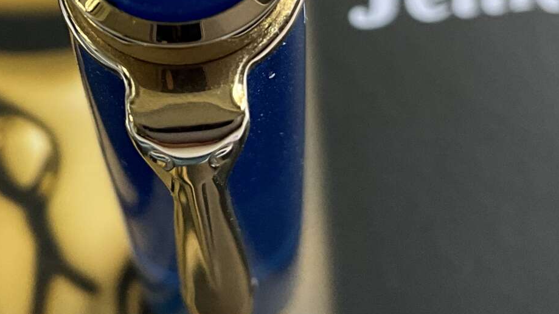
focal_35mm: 88
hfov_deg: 24.2
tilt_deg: -63.9
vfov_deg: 13.6
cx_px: 240
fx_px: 1304
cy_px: 2
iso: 64
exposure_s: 1/122
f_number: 1.8
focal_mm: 3
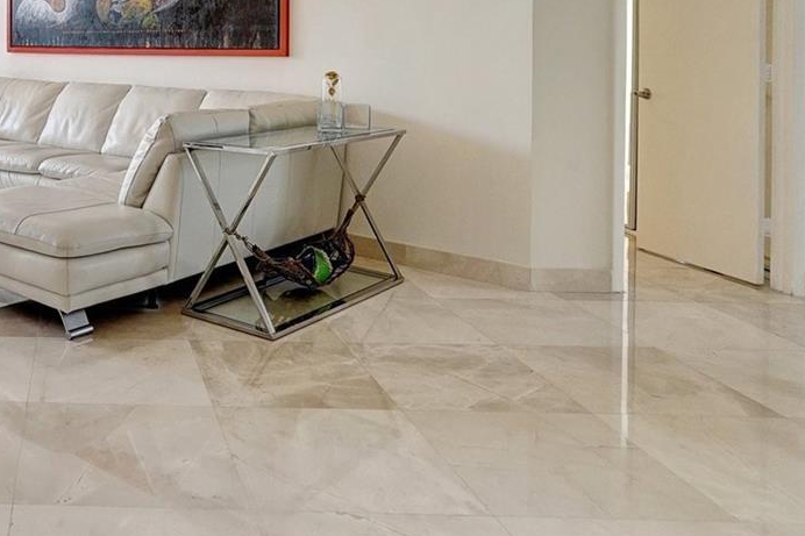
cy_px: 55
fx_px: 853
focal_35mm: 38
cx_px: 43
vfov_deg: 33.1
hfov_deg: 44.7
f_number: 13
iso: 640
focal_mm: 16.5
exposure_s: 1/20
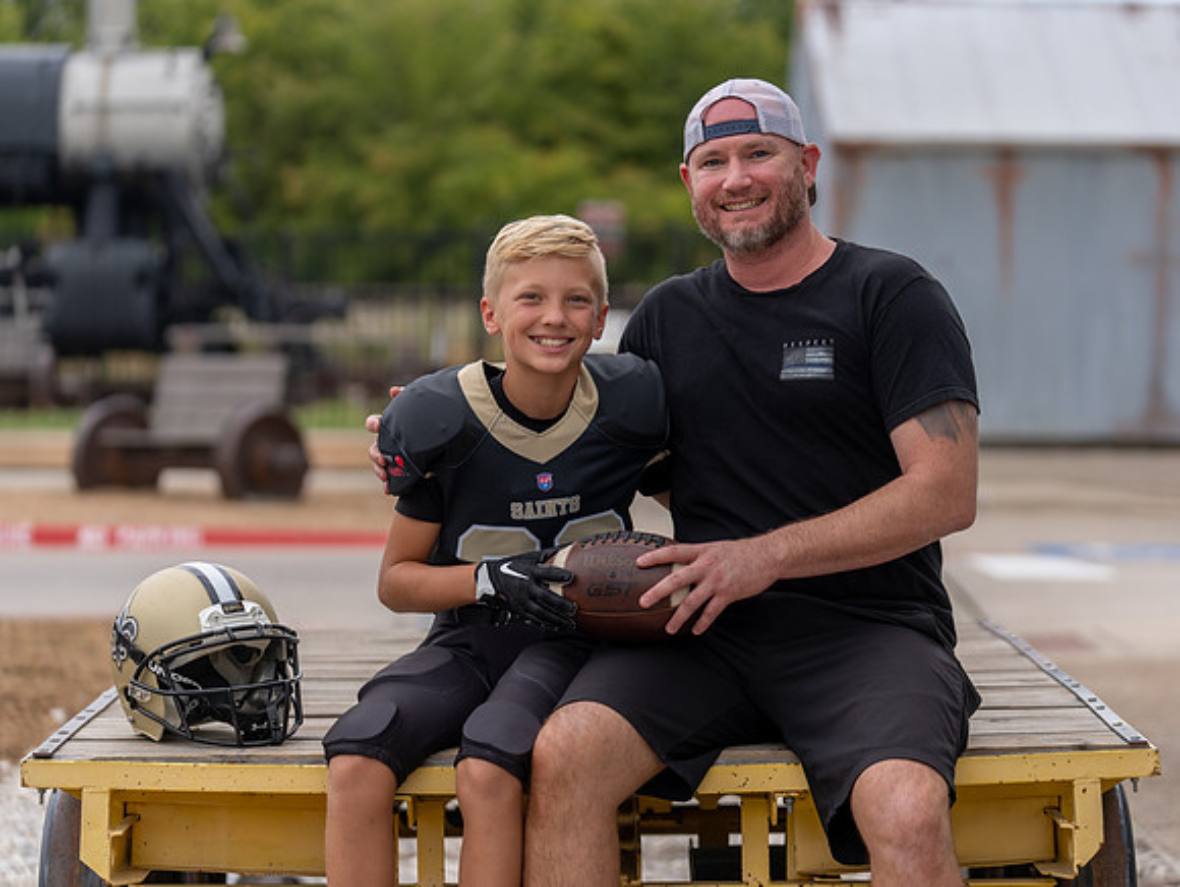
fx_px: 3731
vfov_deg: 13.6
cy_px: 443
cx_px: 656
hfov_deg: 18.0
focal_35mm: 109
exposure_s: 1/320
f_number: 2.8
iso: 160
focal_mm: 99
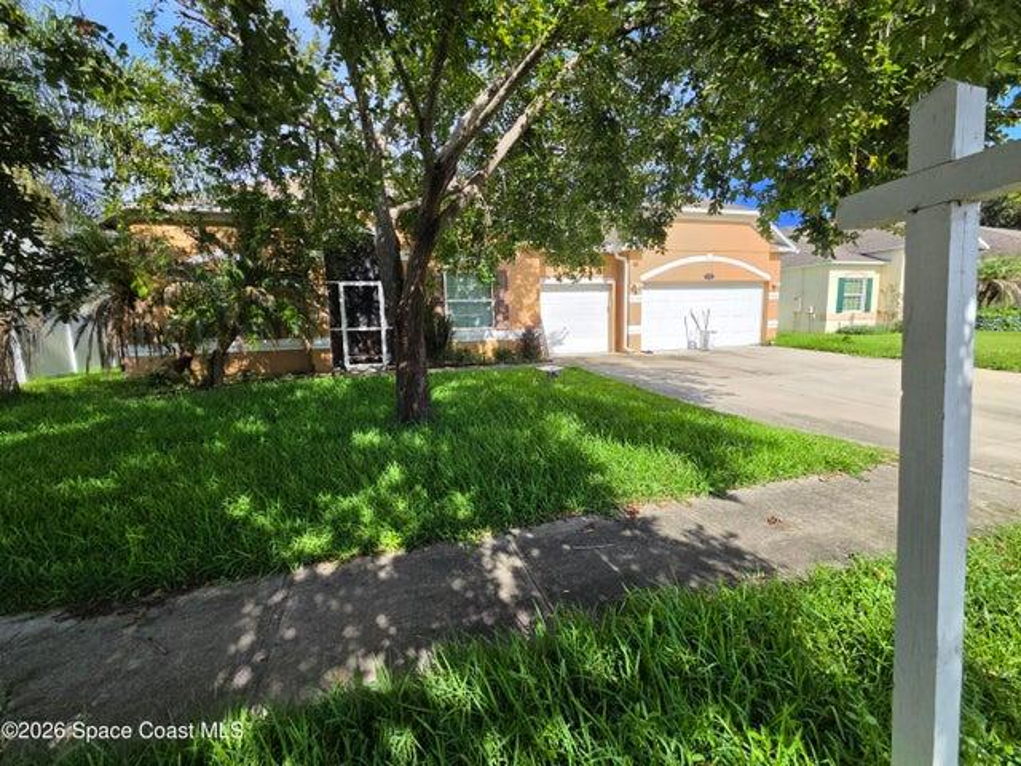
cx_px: 510
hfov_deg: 106.2
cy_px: 383
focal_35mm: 13
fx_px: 383
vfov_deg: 89.9
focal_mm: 2.2
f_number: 2.2
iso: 100
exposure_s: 1/3768
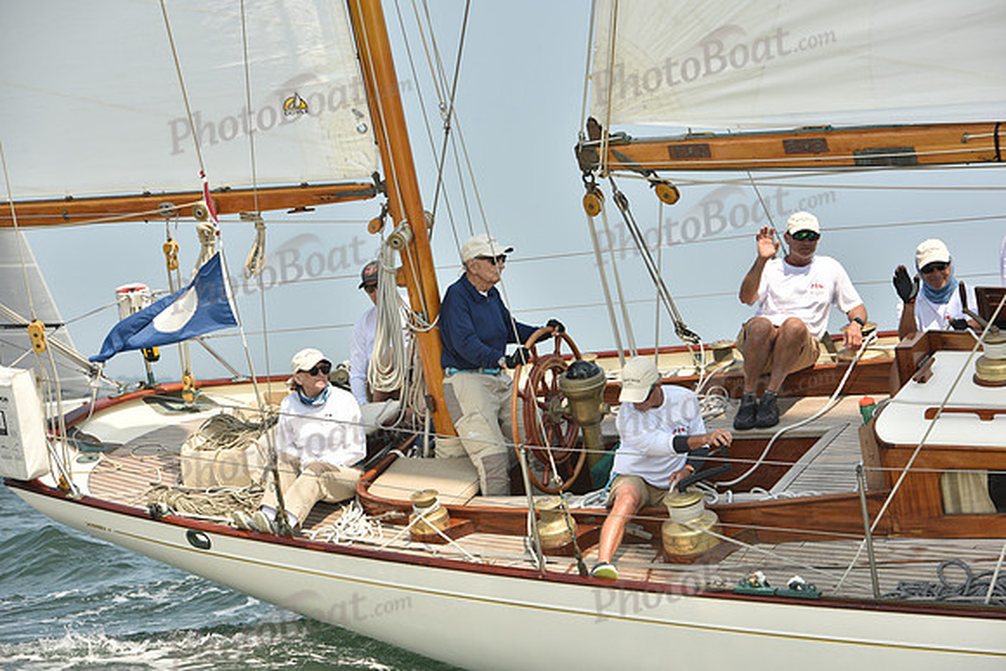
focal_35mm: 135
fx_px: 3773
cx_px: 503
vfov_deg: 10.2
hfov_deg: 15.2
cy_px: 336
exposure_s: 1/800
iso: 250
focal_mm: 135
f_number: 8
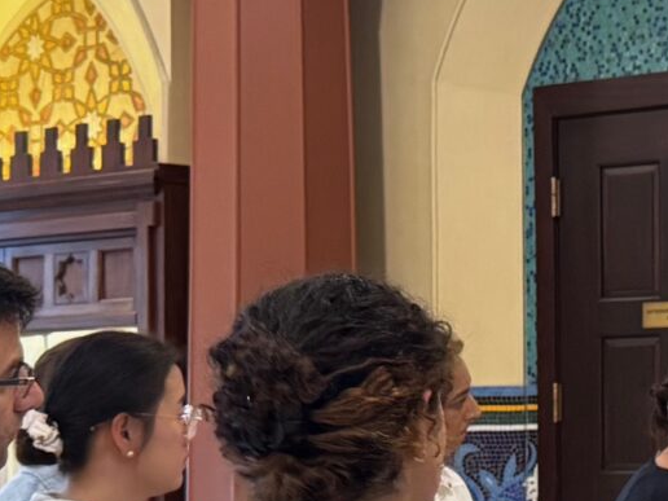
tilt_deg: +2.5
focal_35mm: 119
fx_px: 2296
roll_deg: +1.0
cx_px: 972
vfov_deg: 12.4
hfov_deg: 15.4
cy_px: 290
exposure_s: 1/60
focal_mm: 6.76
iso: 640
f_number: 1.78
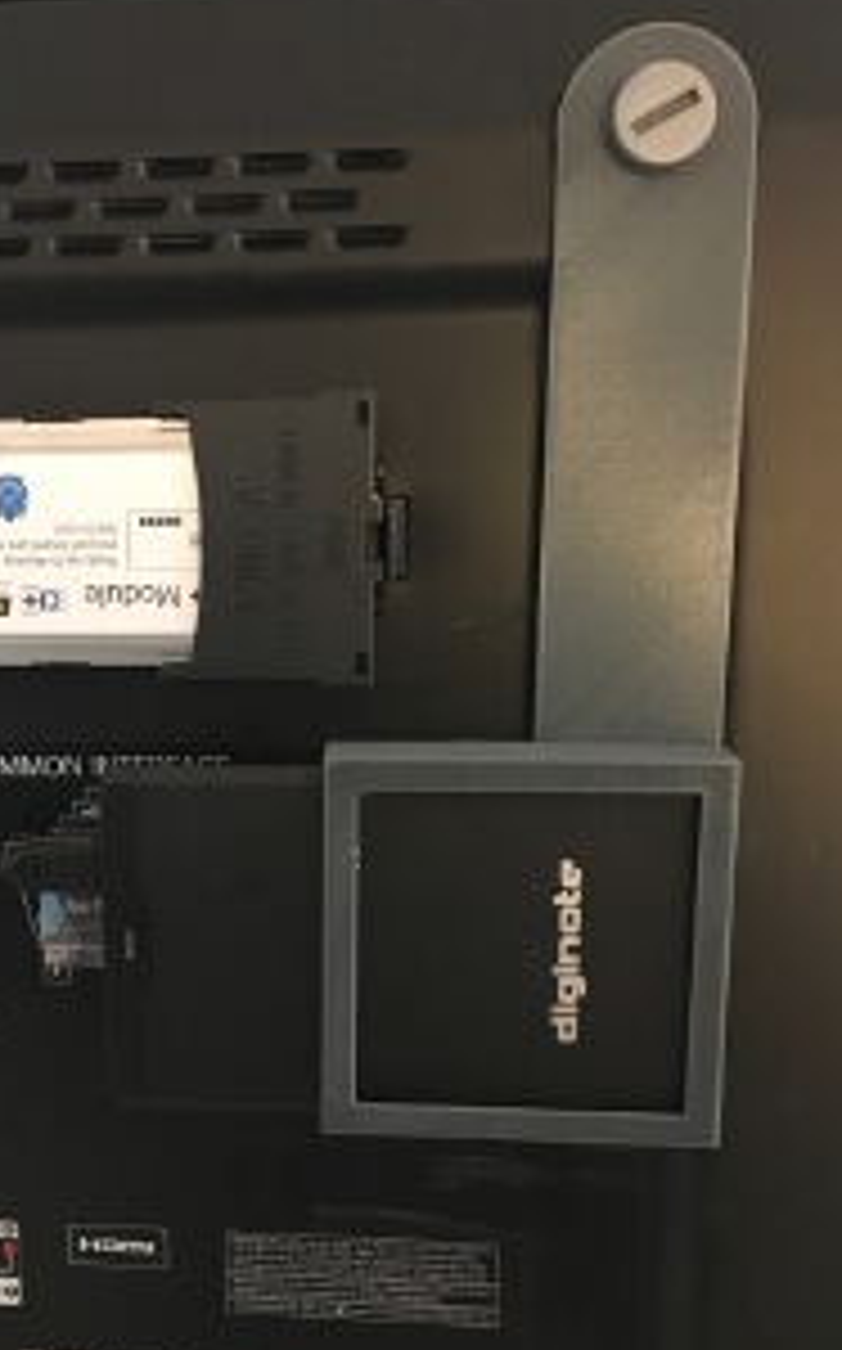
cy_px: 796
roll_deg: +1.8
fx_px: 1508
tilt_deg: -13.1
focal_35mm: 41
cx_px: 189
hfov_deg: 30.6
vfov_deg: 48.0
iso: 400
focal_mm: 4.15
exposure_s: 1/17
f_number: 2.2
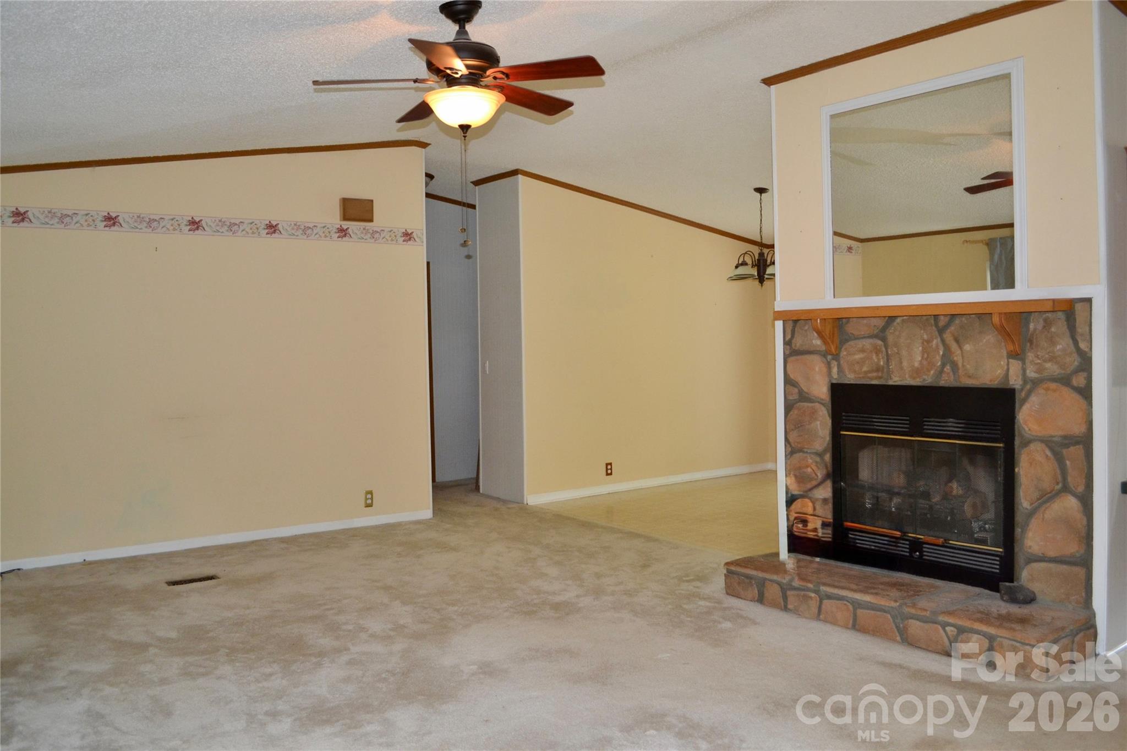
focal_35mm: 30
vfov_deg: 43.6
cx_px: 564
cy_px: 376
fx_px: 939
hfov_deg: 61.9
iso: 1000
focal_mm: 20
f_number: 3.8
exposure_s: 1/60
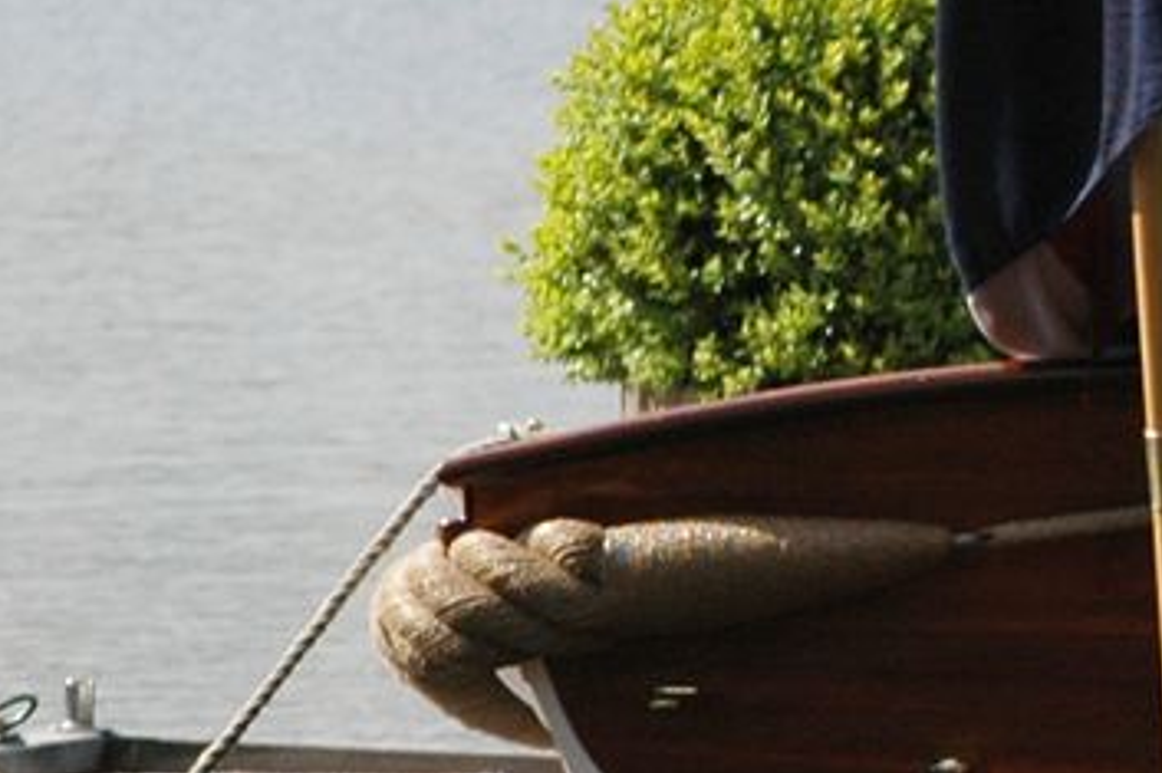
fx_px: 32897
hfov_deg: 2.0
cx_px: 2199
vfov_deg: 1.3
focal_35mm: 1020
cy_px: 143
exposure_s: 1/640
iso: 200
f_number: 6.3
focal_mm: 125
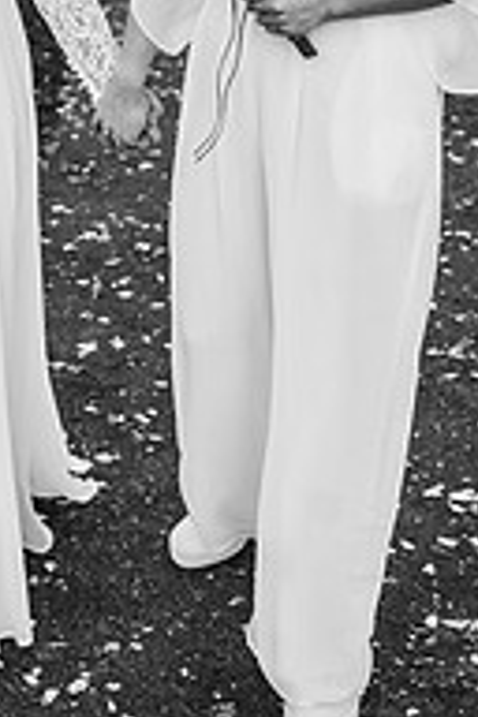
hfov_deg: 16.4
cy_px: 4
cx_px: 28
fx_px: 1633
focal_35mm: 82
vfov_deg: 23.7
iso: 100
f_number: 3.5
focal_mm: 35
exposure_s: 1/500
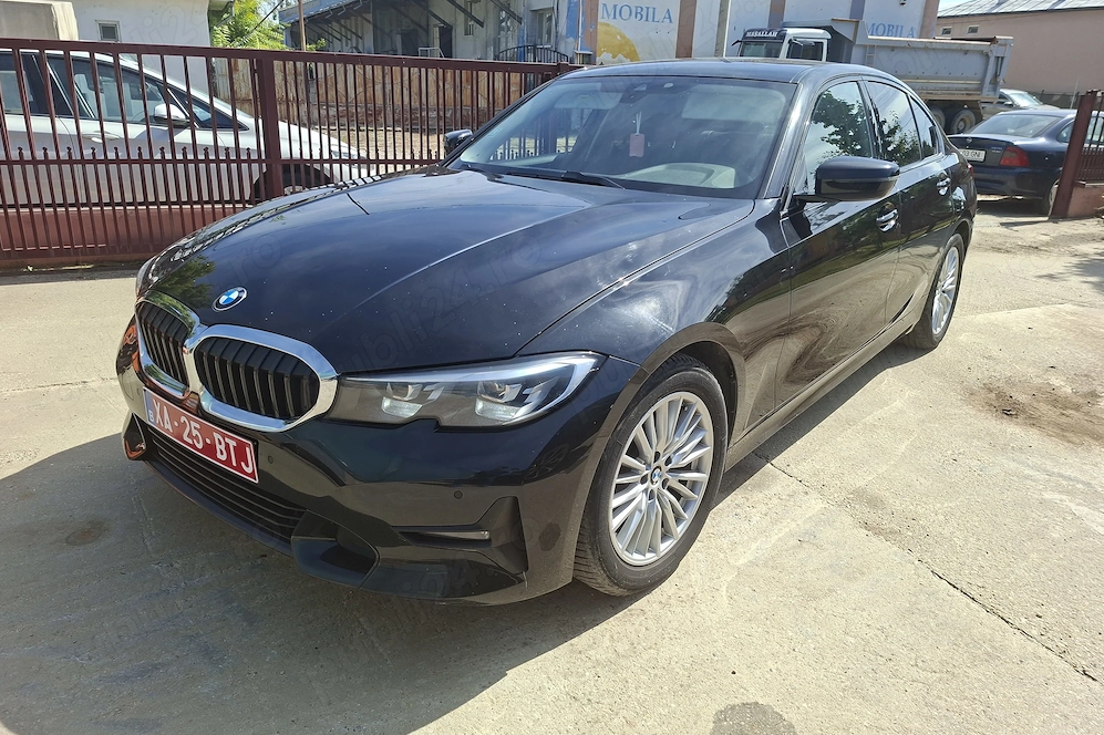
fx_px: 736
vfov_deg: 53.1
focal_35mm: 24
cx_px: 551
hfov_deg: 73.8
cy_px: 342
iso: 50
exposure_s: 1/1404
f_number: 1.8
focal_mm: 5.54
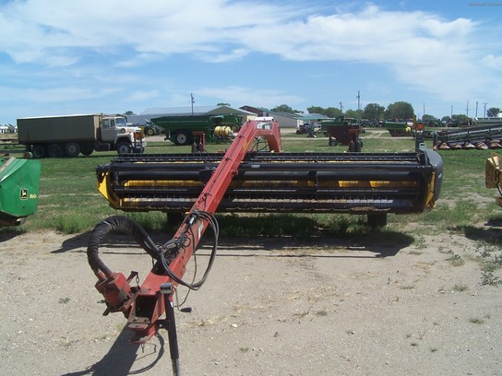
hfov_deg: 49.0
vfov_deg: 37.7
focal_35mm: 38
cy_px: 188
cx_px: 251
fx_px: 551
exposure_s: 1/750
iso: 80
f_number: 5.6
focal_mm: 6.3
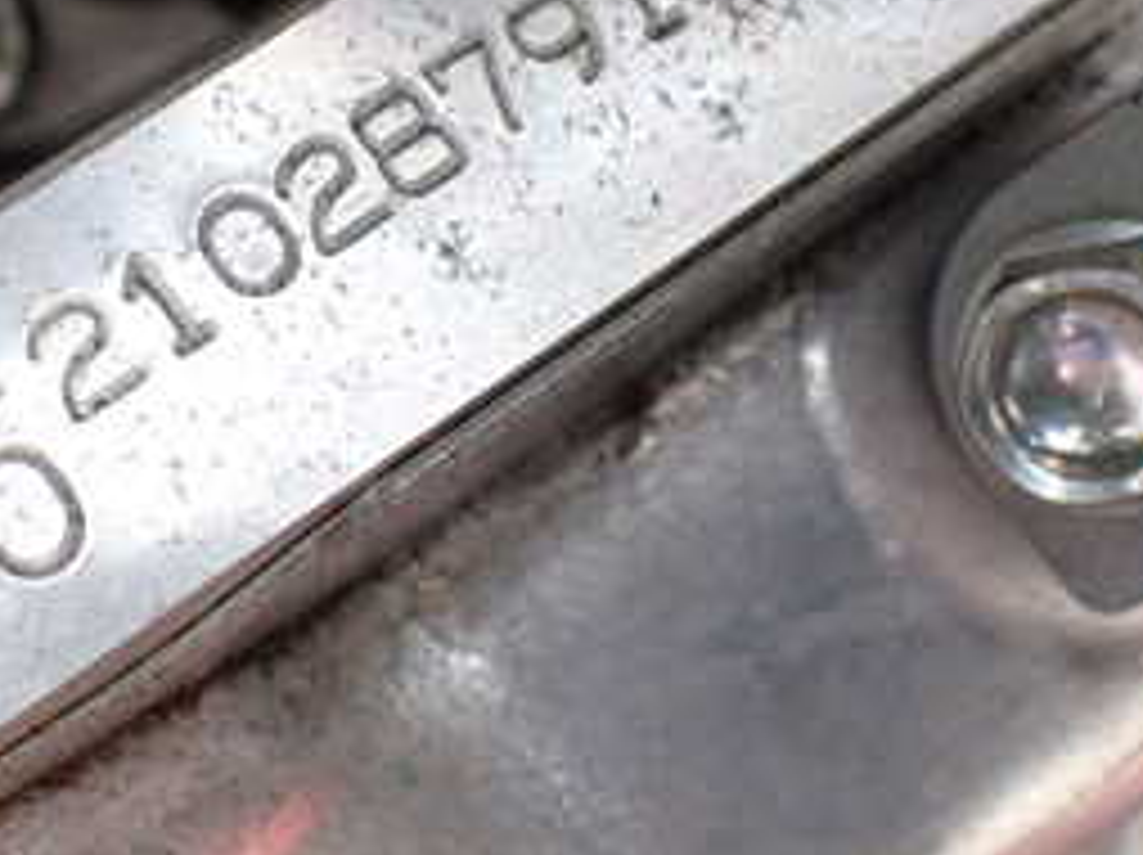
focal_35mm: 71
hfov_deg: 27.2
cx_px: 328
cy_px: 256
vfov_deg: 20.6
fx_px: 2342
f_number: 2.3
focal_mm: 5.4
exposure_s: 1/125
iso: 500
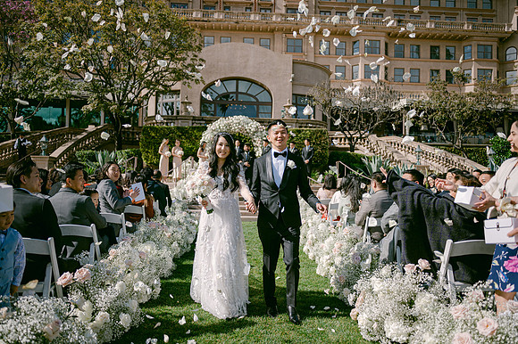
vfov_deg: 45.2
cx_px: 259
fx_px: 414
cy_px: 172
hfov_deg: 64.0
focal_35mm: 29
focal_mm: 28
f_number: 2.8
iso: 100
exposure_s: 1/2500
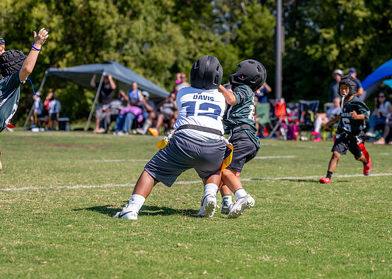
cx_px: 207
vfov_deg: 13.1
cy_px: 130
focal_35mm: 110
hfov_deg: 18.3
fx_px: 1219
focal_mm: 70
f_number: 2.8
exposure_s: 1/3200
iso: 200
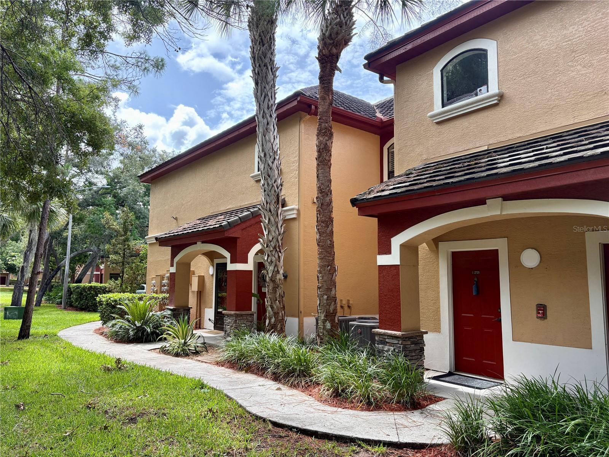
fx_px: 457
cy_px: 228
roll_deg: +0.2
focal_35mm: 26
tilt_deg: +7.2
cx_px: 304
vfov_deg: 53.1
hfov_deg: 67.3
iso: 64
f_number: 1.6
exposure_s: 1/654
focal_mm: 5.96
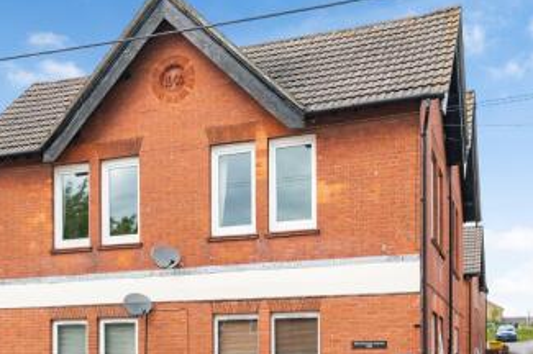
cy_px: 227
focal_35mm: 44
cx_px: 246
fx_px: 651
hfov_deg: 44.5
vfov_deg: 30.3
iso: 400
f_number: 8
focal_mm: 20
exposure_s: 1/250
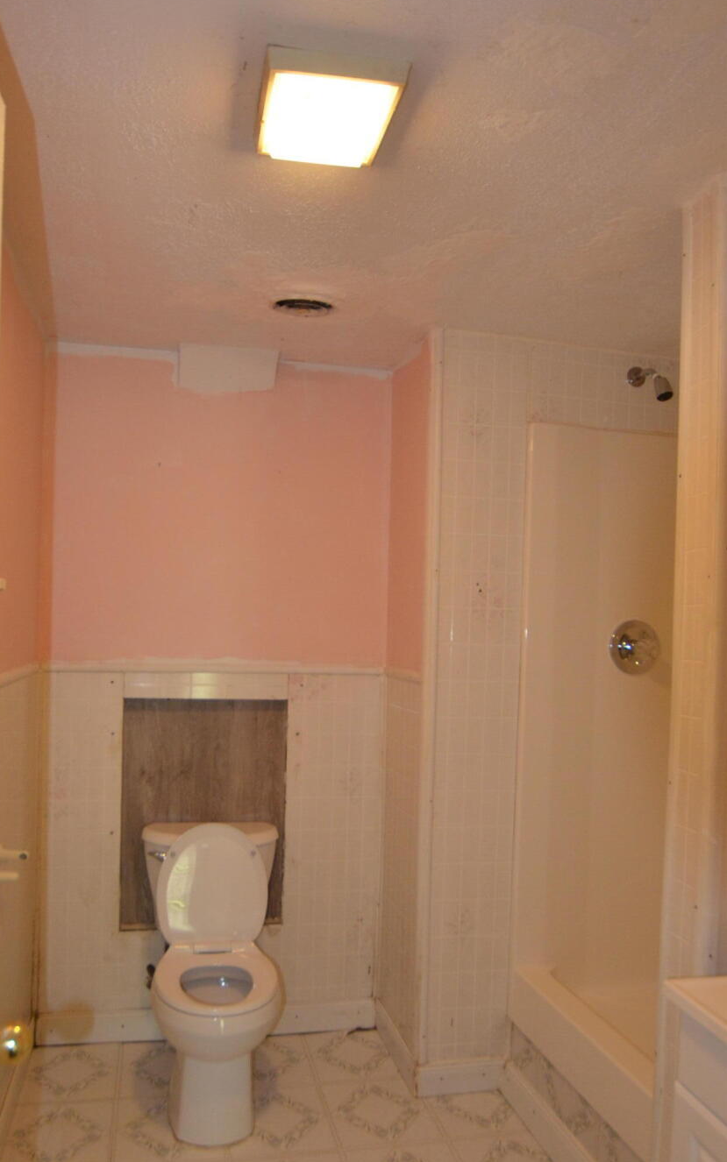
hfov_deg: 52.6
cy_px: 625
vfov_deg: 77.0
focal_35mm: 23
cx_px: 286
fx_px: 729
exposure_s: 1/60
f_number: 3.5
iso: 720
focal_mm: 10
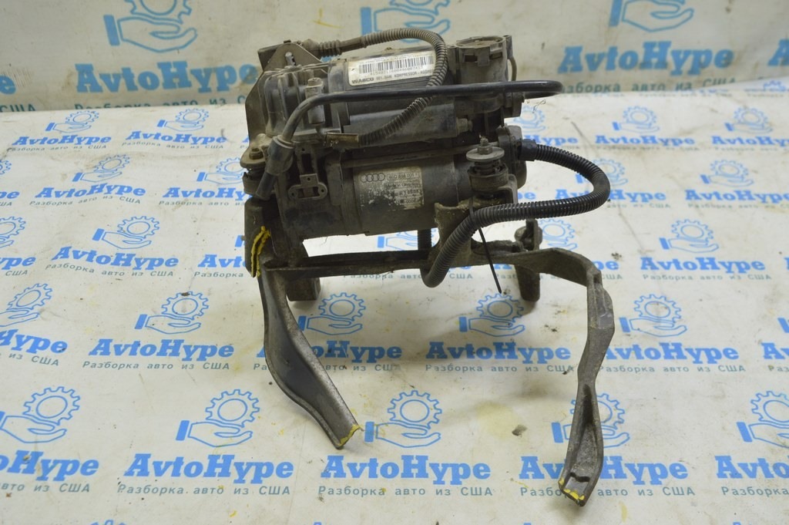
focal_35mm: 34
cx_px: 394
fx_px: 755
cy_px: 262
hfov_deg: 55.1
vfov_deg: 38.3
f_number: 5.6
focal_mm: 23
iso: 400
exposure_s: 1/20
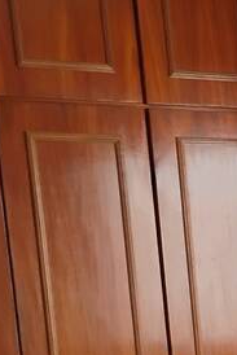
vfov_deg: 17.1
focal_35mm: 115
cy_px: 408
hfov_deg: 10.7
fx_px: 1134
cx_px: 510
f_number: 1.8
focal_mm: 4.26
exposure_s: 1/60
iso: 328
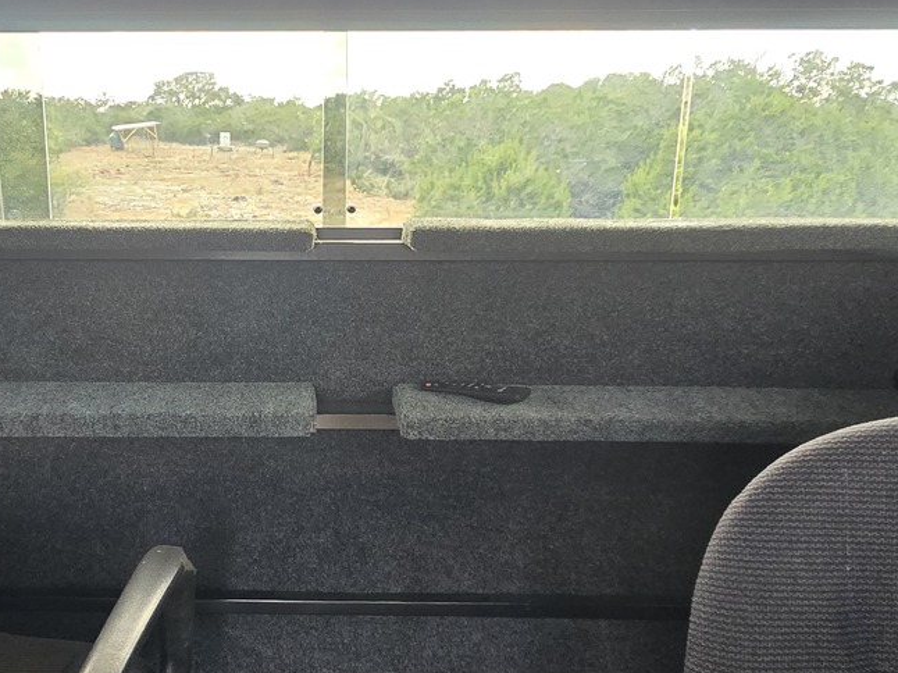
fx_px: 752
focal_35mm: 29
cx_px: 297
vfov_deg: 48.2
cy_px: 346
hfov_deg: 60.2
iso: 250
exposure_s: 1/60
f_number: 2.2
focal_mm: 2.2
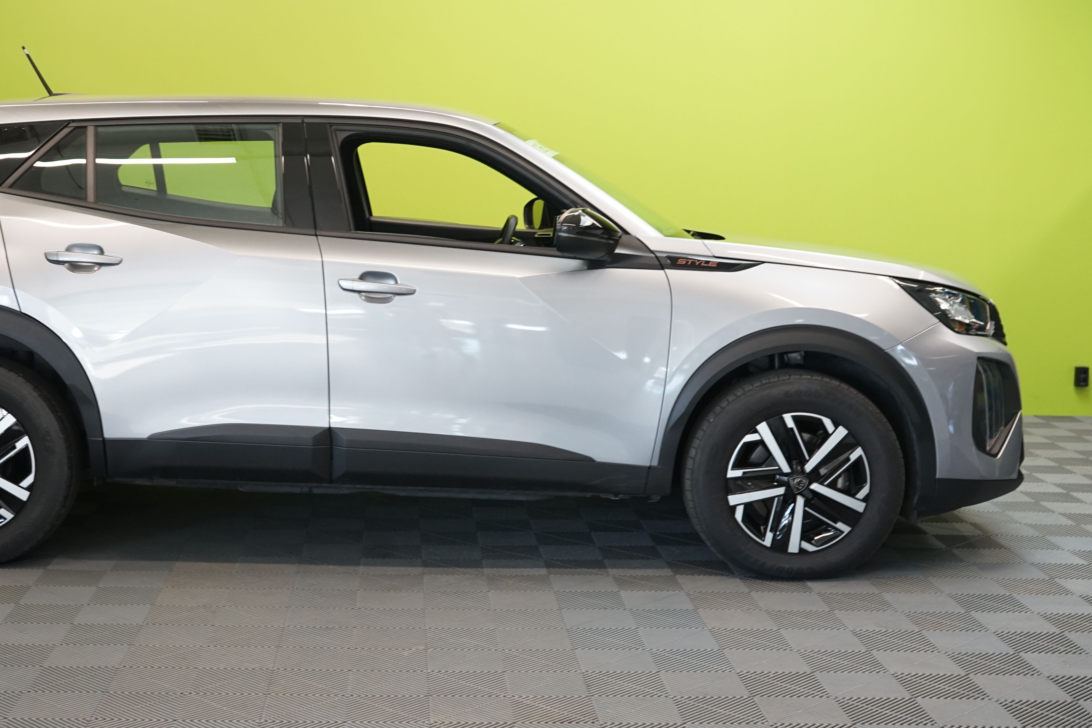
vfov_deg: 25.0
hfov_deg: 36.6
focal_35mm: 54
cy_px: 315
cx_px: 389
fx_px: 1638
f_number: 6.3
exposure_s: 1/30
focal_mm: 40
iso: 1250
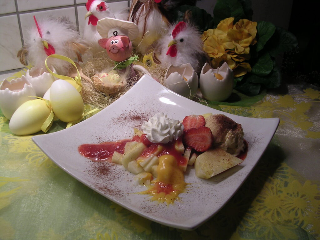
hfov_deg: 49.0
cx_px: 160
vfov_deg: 37.7
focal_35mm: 38
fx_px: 351
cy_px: 120
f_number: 2.8
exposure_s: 1/44.9
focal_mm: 5.8
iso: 100
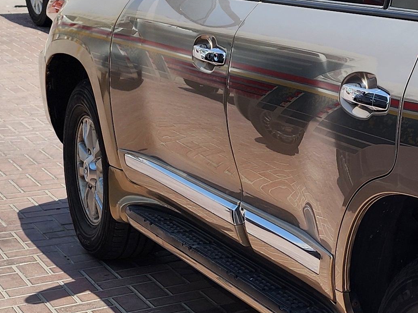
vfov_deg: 16.6
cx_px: 627
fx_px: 1074
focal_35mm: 89
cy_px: 148
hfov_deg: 19.3
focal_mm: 6.4
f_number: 1.8
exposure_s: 1/1096
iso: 12
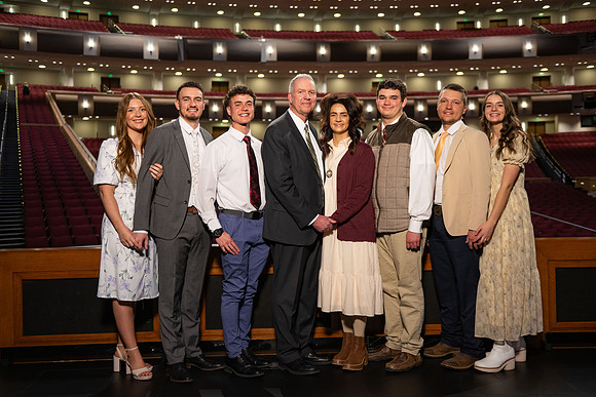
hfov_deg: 50.7
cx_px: 298
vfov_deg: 35.1
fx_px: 629
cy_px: 198
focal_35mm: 38
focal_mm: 38
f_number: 2.8
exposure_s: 1/160
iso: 1000
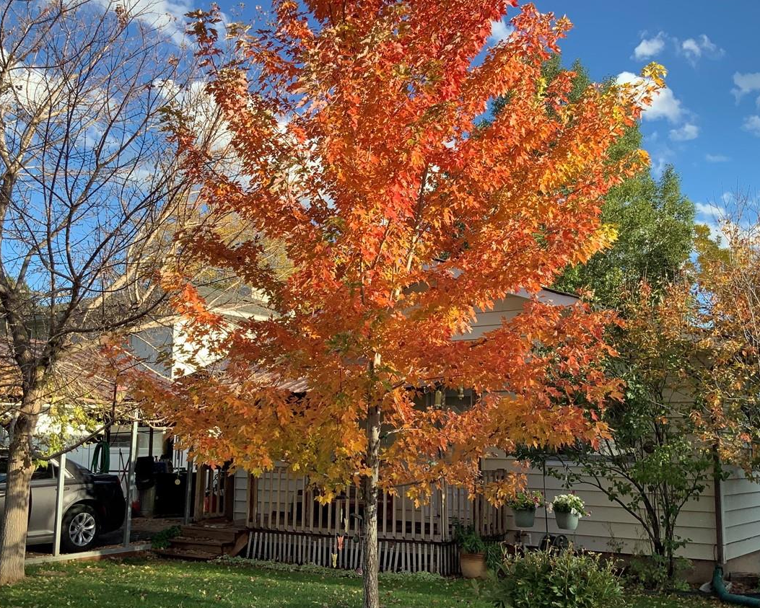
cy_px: 306
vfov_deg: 34.9
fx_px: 967
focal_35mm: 43
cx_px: 394
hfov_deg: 42.9
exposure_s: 1/691
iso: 16
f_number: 1.8
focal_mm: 3
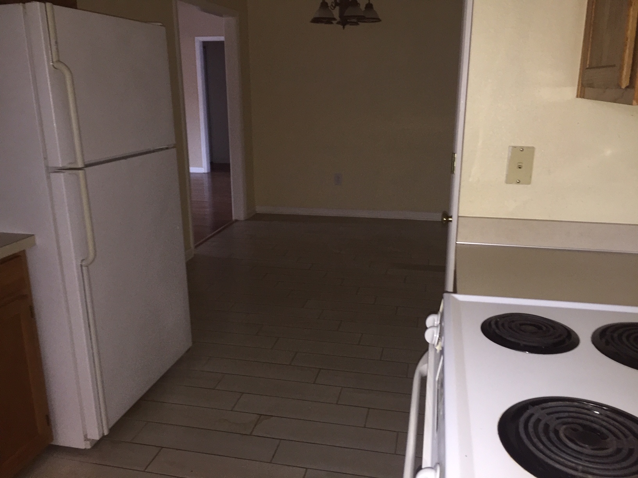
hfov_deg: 61.7
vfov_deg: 48.2
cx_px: 319
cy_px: 239
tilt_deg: -15.4
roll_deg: +0.1
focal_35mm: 29
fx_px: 534
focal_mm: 4.15
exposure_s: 1/16
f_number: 2.2
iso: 200
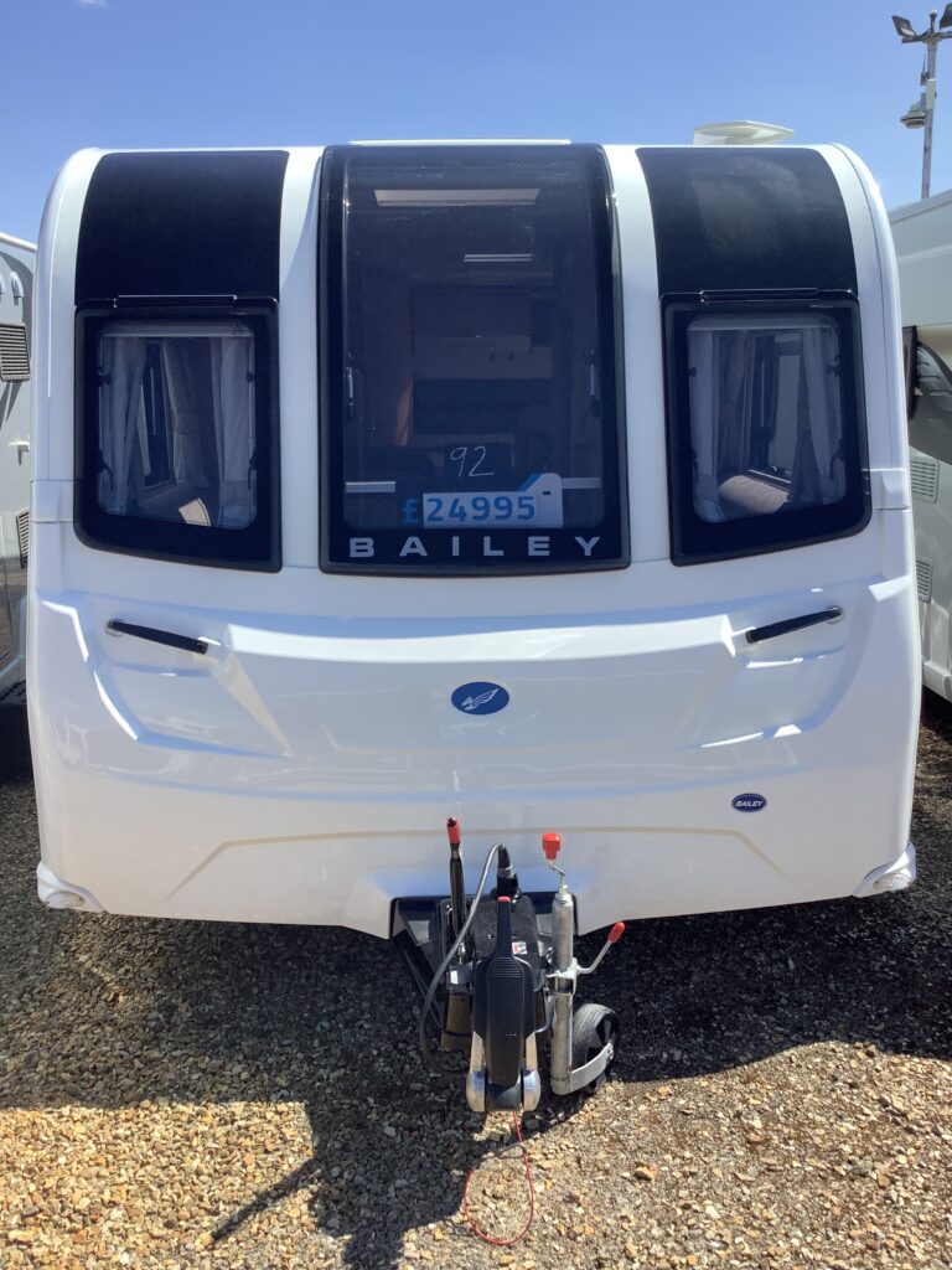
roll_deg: -0.2
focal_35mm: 31
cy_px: 635
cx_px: 476
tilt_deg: -13.7
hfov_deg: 45.4
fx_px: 1137
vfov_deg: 58.4
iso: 25
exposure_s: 1/1031
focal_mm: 3.3
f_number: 2.4
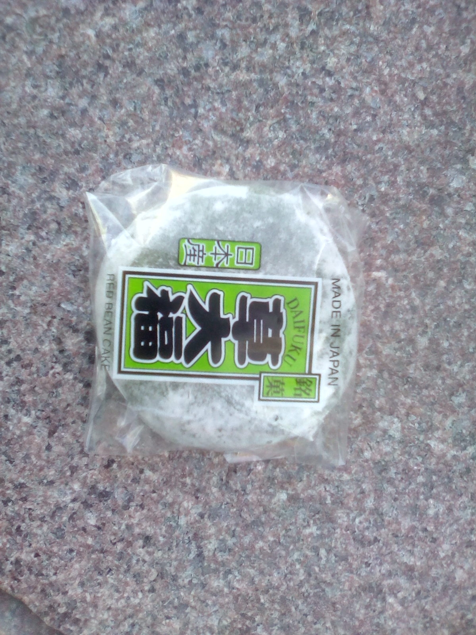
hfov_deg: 40.7
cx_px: 238
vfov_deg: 52.6
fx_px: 642
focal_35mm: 35
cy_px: 318
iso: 56
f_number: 2.8
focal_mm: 2.9
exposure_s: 1/185
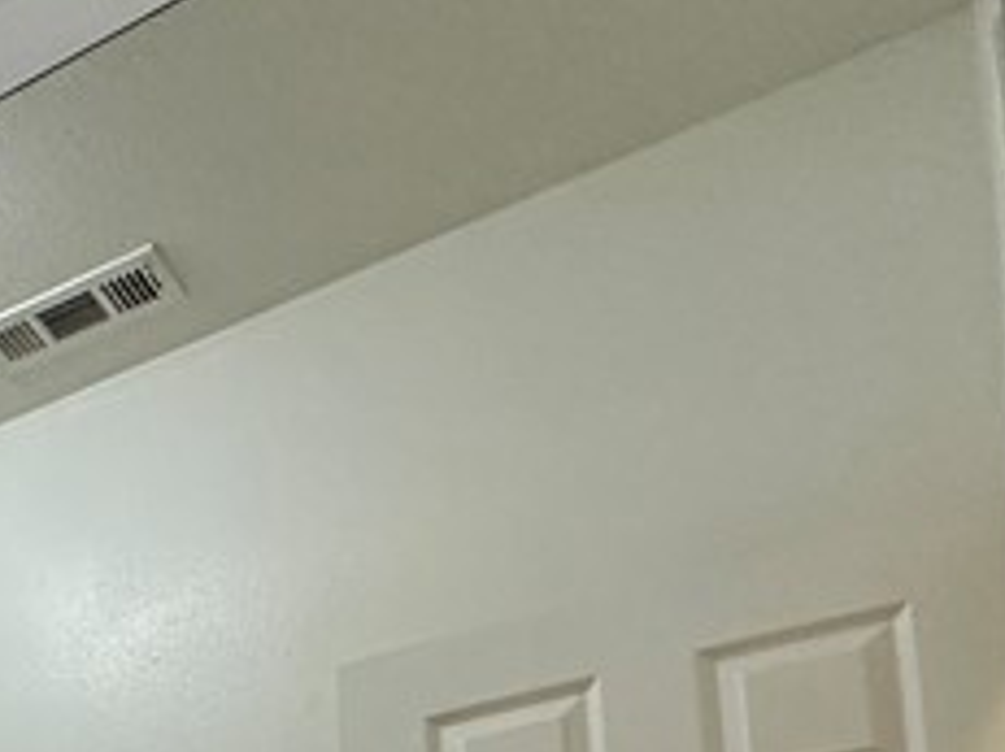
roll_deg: -1.7
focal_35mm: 62
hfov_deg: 23.2
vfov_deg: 19.1
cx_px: -609
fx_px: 1799
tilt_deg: +7.4
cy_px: 1282
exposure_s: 1/120
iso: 200
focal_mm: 2.22
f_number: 2.2
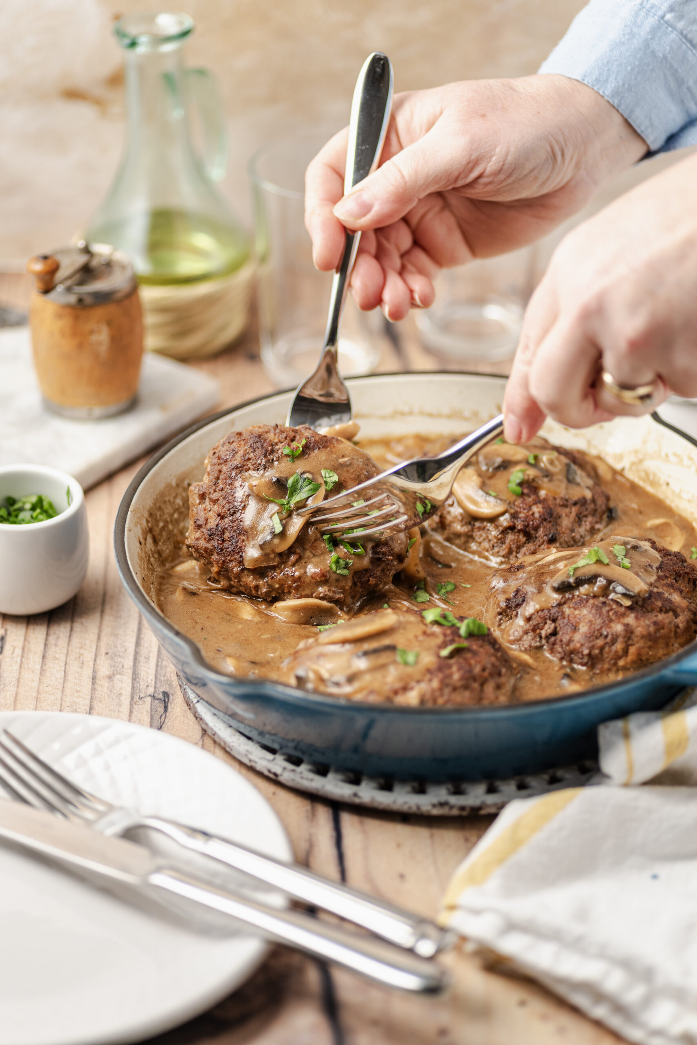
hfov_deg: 13.7
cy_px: 522
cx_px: 348
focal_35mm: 100
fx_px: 2904
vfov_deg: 20.4
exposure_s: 1/50
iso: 320
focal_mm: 100
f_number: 3.2
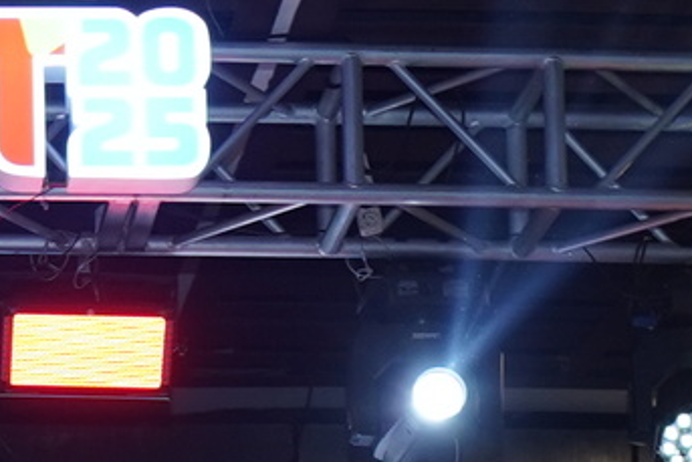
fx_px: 2692
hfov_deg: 14.2
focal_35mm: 140
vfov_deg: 8.8
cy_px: 1151
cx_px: -133
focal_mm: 16
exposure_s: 1/100
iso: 640
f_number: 2.2
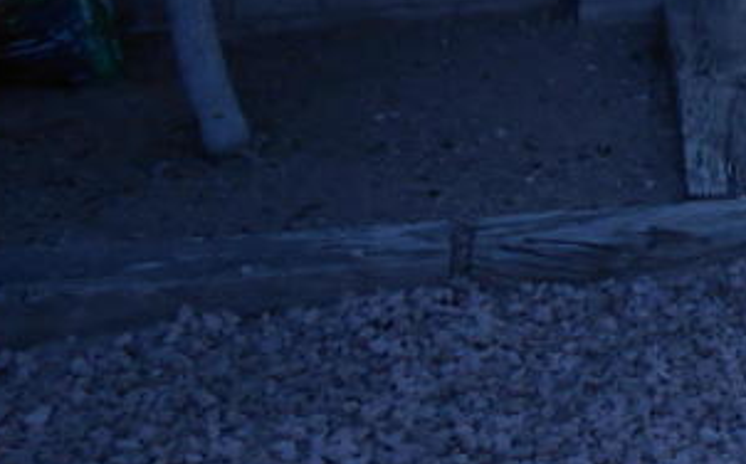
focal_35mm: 108
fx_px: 2193
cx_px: 1191
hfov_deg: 17.0
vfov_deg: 11.1
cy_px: -415
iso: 80
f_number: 3.8
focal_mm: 5.3
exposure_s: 1/200
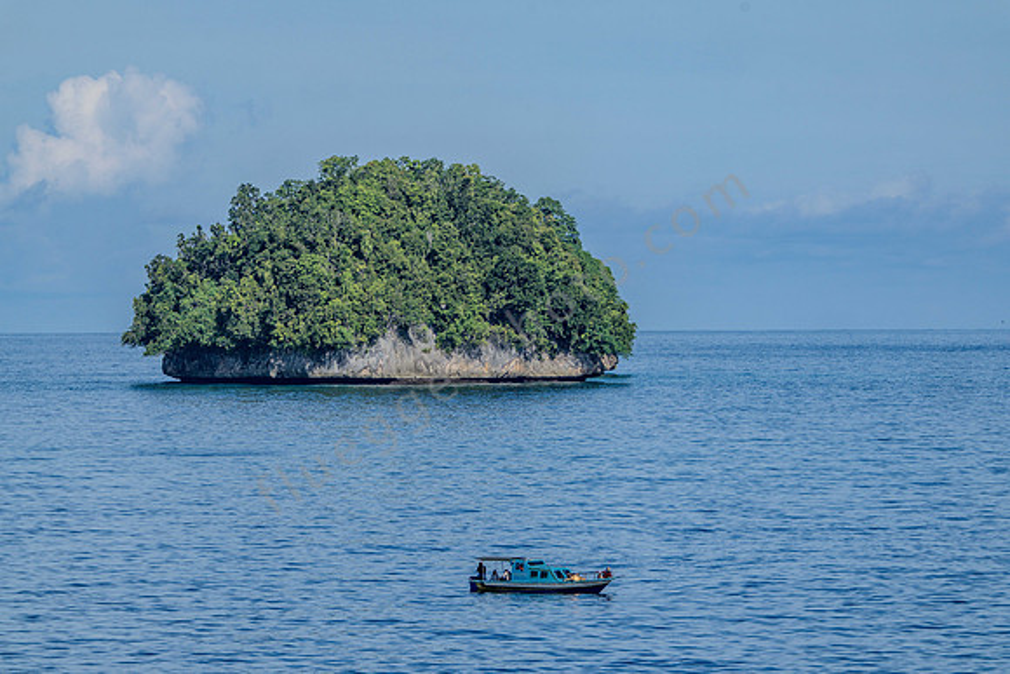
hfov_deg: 7.4
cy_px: 337
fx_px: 7857
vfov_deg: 4.9
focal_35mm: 280
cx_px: 505
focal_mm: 280
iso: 320
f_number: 9
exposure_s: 1/1000
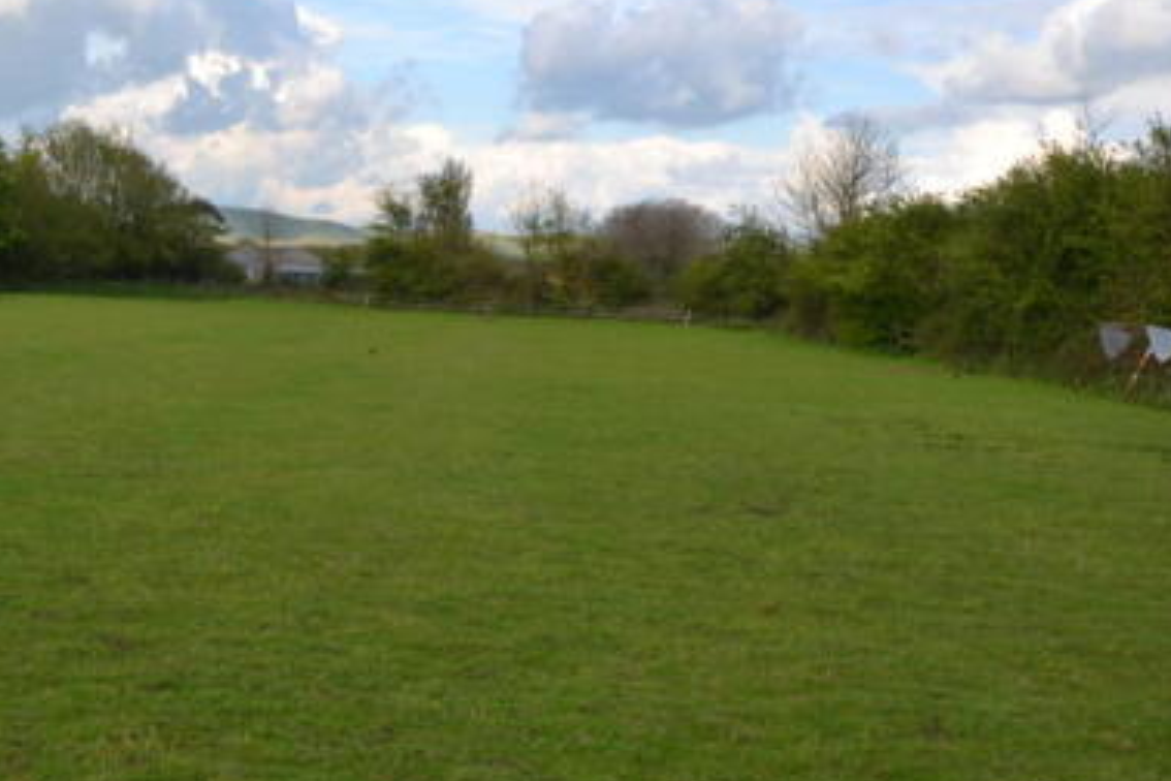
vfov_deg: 25.8
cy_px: 237
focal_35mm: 52
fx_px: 1691
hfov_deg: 37.1
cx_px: 268
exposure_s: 1/200
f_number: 7.1
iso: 100
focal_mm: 20
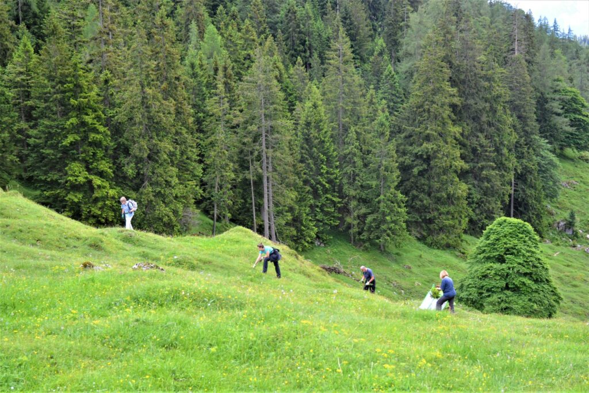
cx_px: 294
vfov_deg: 25.8
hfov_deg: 37.8
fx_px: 859
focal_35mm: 52
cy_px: 196
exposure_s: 1/160
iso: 200
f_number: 6.3
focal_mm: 35
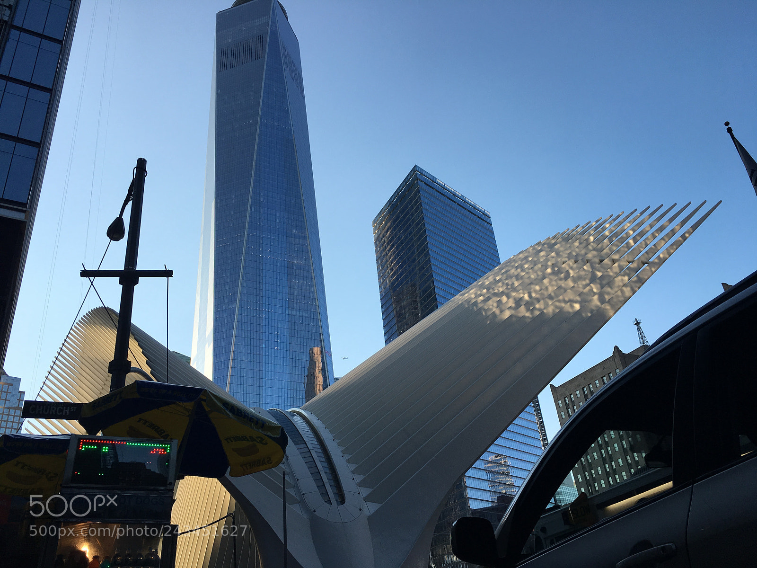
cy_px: 284
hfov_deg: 61.7
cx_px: 378
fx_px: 634
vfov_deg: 48.2
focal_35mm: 29
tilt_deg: +29.6
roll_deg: +6.8
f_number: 2.2
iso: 25
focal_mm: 4.15
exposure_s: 1/680
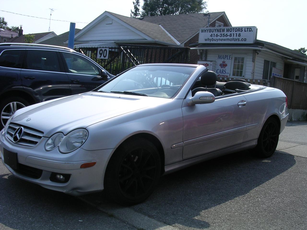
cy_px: 115
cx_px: 154
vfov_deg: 37.7
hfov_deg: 49.0
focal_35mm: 38
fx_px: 337
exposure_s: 1/450
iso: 100
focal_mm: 5.8
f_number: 5.6
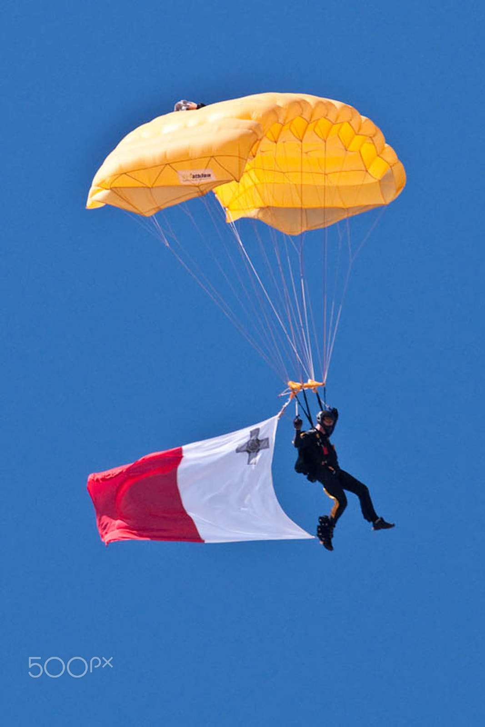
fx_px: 6061
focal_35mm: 300
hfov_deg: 4.6
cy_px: 364
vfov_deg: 6.9
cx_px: 242
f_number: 10
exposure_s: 1/640
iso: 500
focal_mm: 200
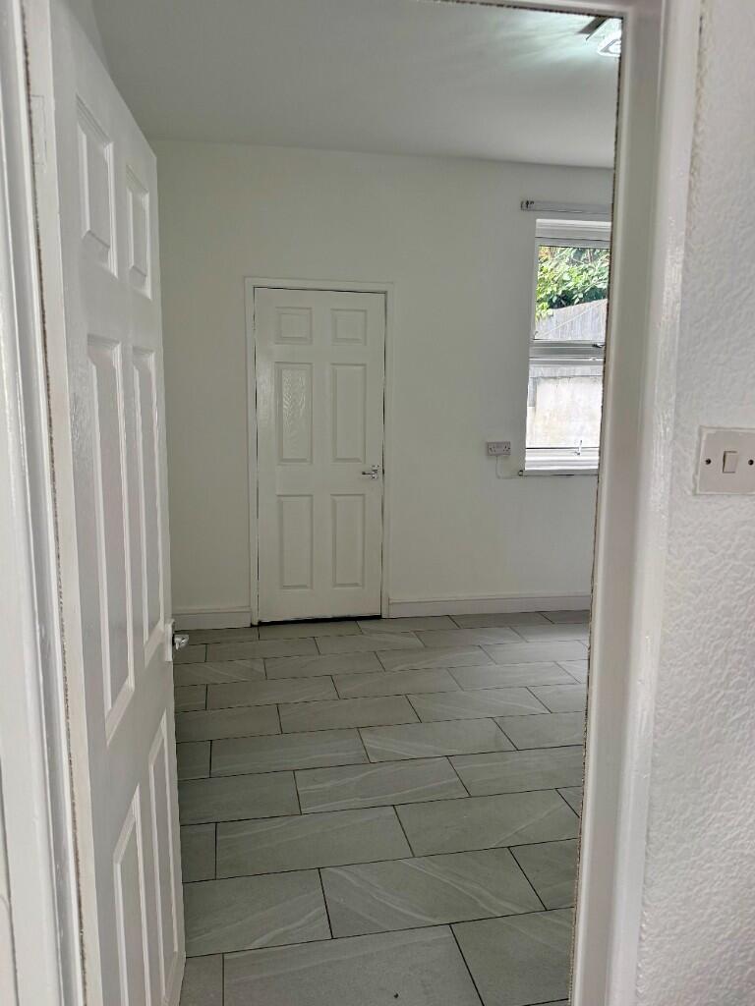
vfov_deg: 71.6
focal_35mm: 24
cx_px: 378
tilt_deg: -7.3
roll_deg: -2.7
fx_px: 698
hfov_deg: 56.8
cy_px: 503
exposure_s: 1/121
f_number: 1.78
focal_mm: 6.76
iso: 200
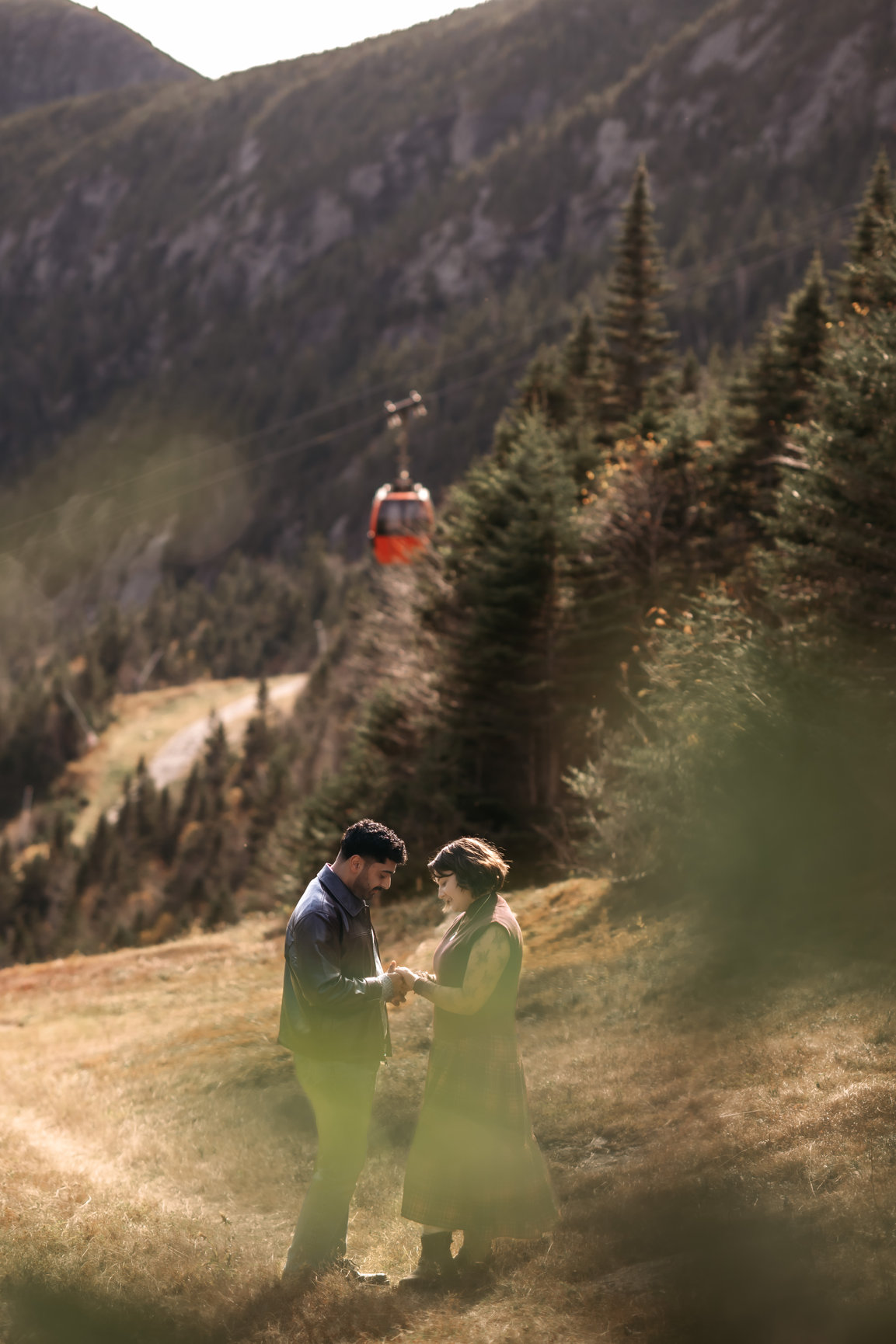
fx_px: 3174
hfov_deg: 16.1
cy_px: 672
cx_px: 448
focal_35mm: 85
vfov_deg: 23.9
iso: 140
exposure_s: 1/1000
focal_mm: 85
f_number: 2.4
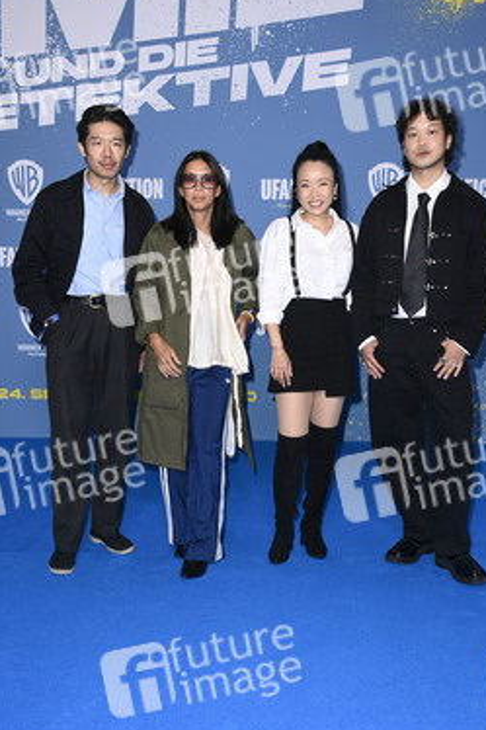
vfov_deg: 41.9
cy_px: 379
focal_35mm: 47
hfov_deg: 28.6
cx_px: 258
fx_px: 953
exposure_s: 1/250
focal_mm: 44
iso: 1250
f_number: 5.6
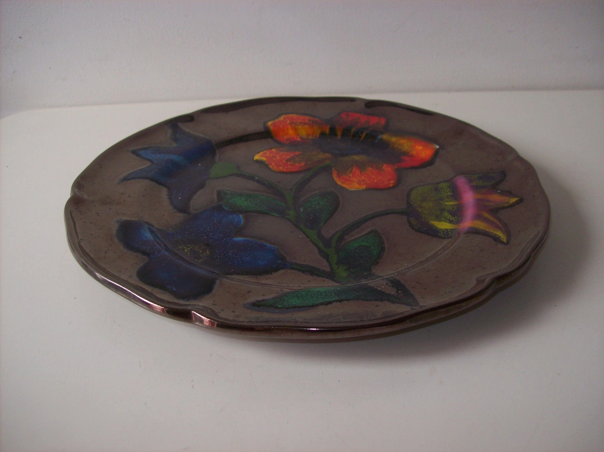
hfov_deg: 51.4
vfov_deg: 39.6
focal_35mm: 36
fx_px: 628
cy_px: 226
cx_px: 302
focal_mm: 6
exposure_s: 1/64
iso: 80
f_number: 2.7
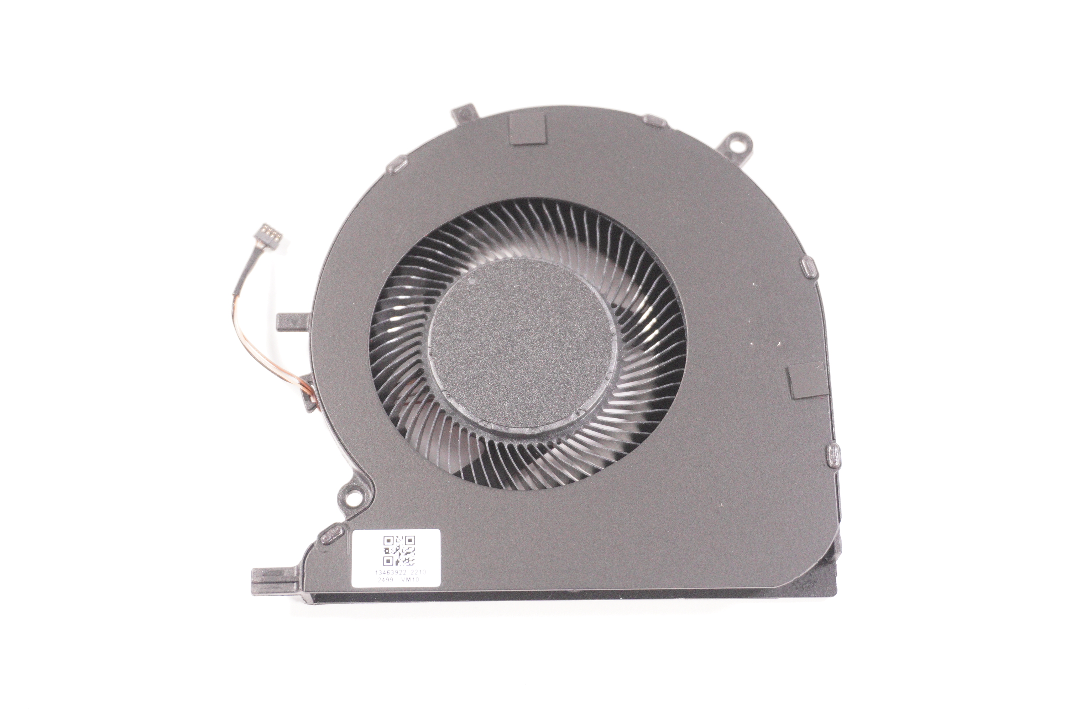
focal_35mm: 57
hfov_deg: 35.1
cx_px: 536
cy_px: 356
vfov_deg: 23.7
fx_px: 1694
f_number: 5.6
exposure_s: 1/250
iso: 2500
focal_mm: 38
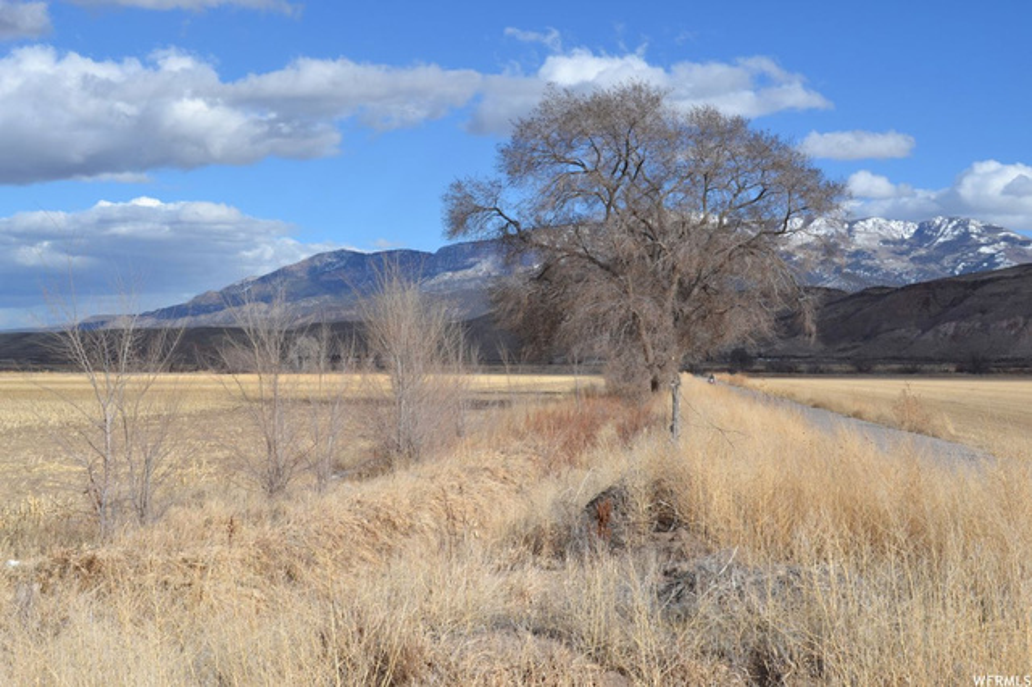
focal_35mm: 51
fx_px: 1461
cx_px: 516
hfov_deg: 38.9
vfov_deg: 26.5
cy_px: 344
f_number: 8
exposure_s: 1/250
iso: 100
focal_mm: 34
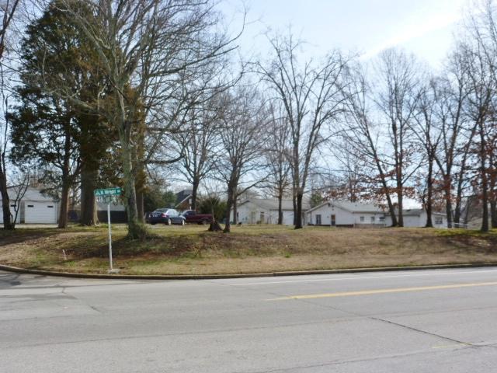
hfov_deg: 45.8
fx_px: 589
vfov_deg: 35.1
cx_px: 248
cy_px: 186
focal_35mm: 41
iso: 100
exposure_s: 1/500
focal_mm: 7.4
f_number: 4.5
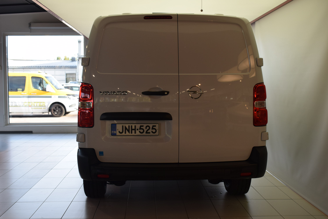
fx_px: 438
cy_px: 110
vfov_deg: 28.1
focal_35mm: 48
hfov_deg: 41.1
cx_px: 164
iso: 400
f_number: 5.6
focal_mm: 32
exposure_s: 1/125
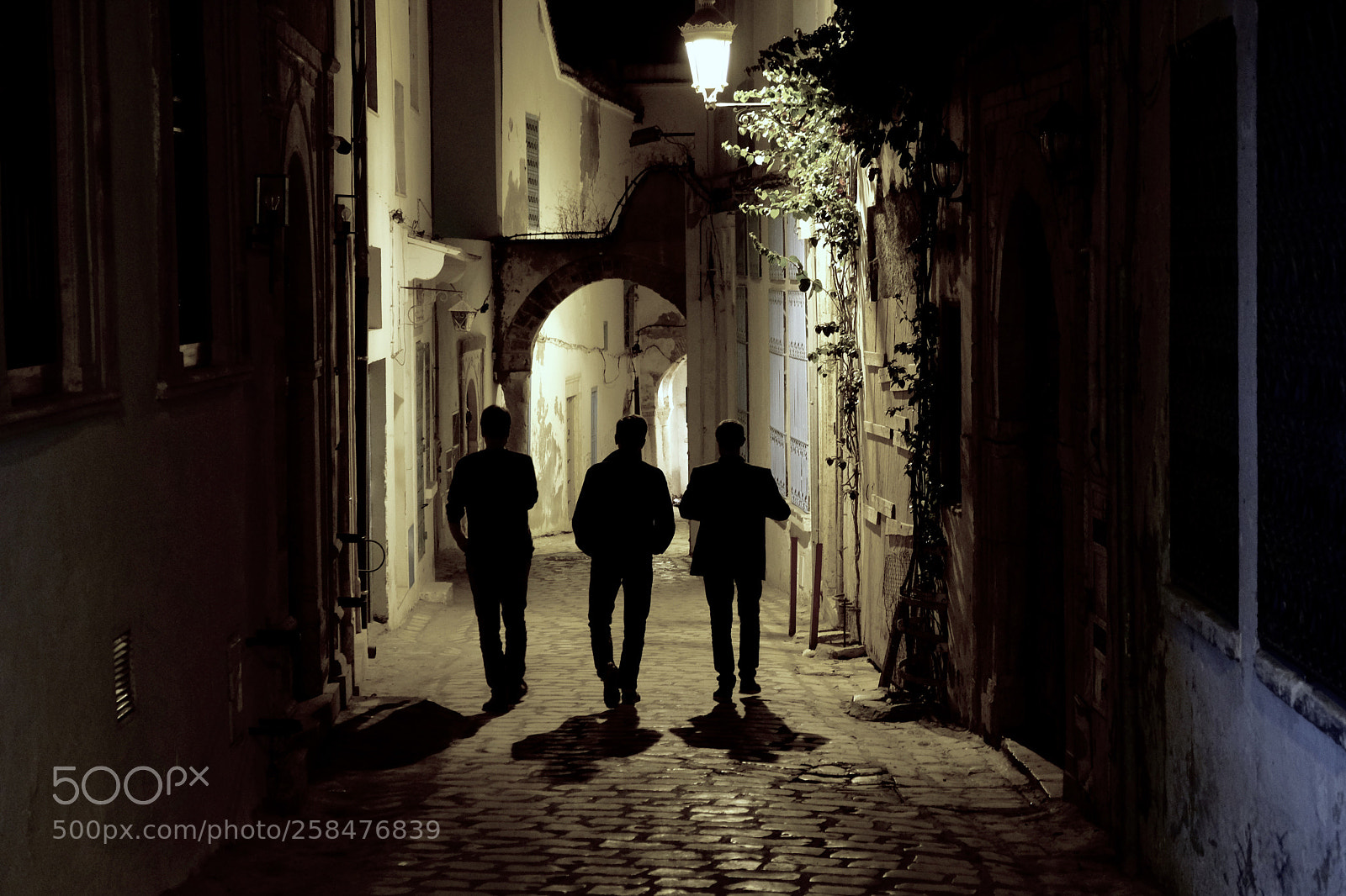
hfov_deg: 31.4
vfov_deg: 21.2
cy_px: 448
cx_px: 673
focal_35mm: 64
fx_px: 2392
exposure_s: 1/40
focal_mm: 42.5
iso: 2000
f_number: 4
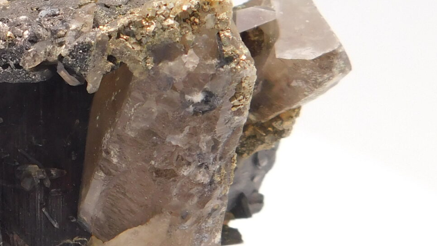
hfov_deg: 22.9
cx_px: -52
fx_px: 1008
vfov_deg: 13.9
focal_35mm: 87
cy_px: 71
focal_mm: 5.3
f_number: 3.2
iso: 125
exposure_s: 1/125
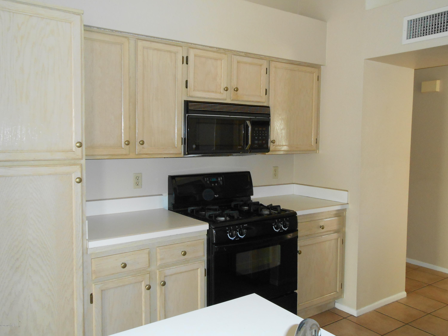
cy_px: 168
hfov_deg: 60.0
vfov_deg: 46.8
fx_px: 388
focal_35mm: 30
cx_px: 224
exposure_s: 1/25
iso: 400
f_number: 3.8
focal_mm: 5.3
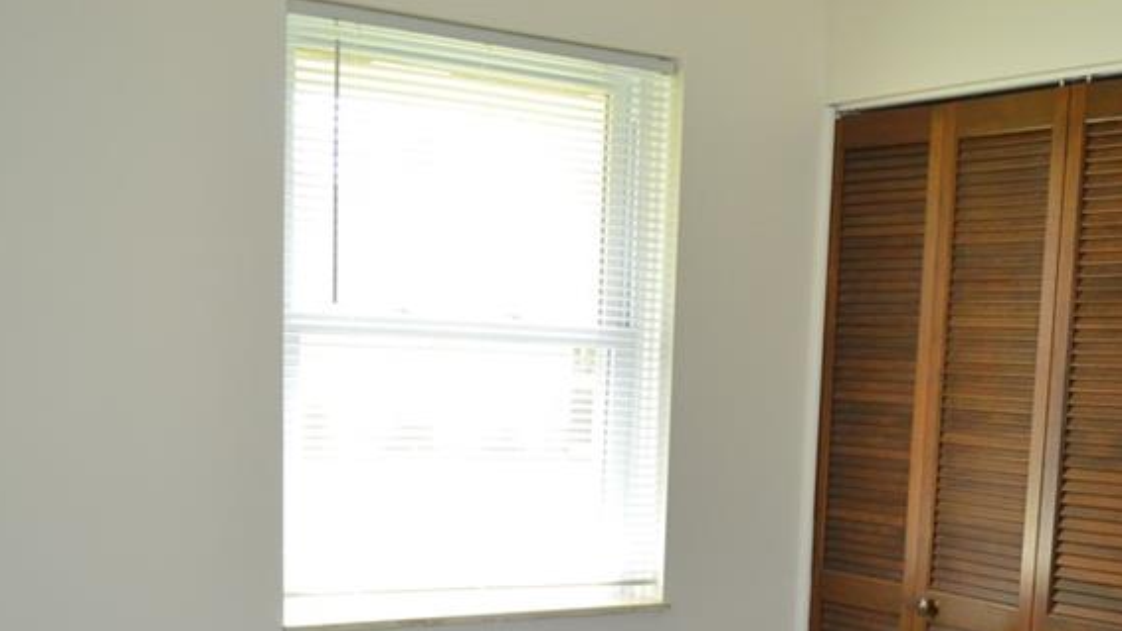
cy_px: 657
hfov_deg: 40.1
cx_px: 750
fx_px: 1517
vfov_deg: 22.4
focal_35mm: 51
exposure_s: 1/60
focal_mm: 18
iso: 640
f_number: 3.5
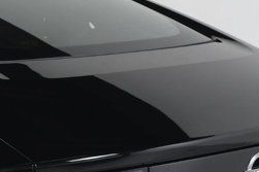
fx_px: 1057
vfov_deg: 9.3
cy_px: 160
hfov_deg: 13.6
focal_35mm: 147
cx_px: -50
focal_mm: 24
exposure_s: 1/160
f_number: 7.1
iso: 100
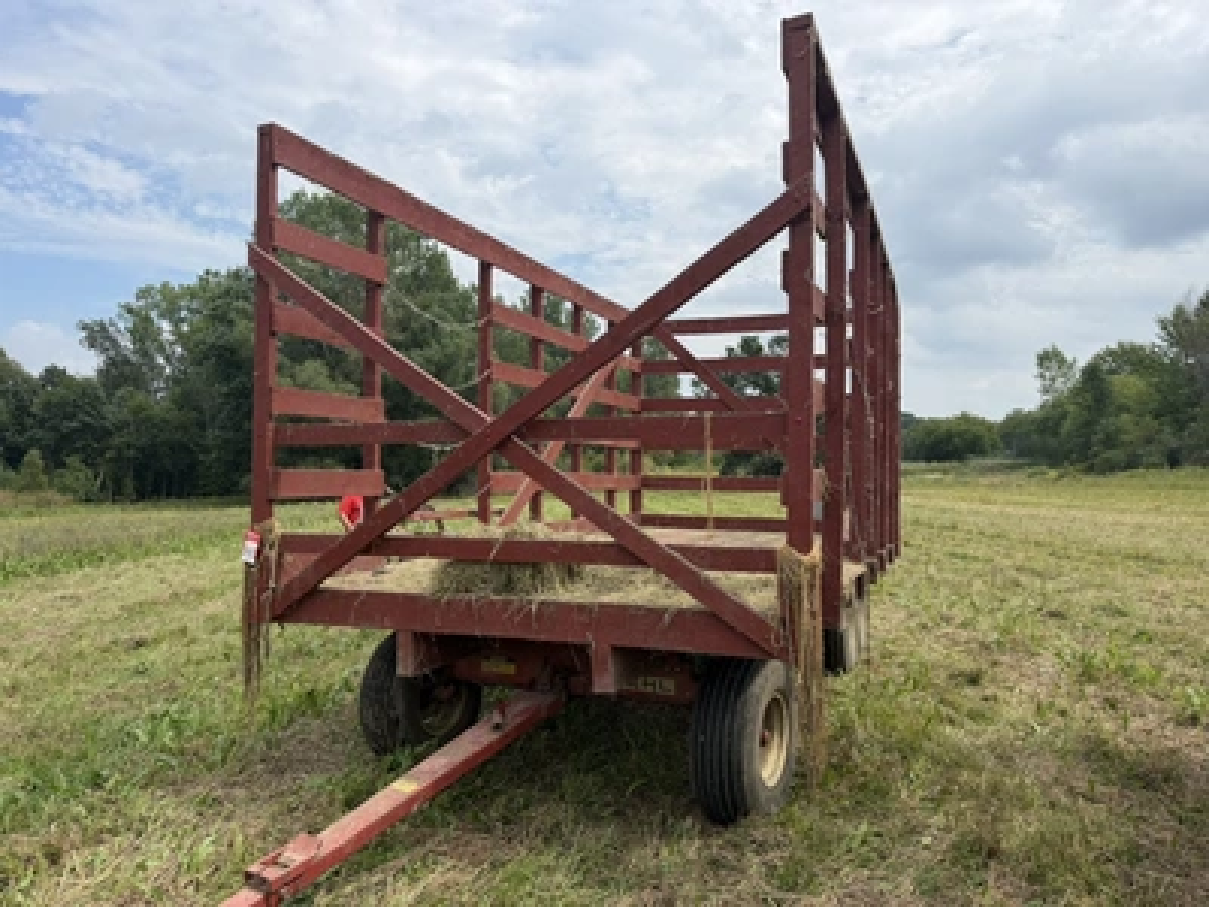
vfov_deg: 56.8
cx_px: 604
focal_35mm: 24
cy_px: 454
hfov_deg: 71.6
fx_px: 838
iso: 80
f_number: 1.78
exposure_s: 1/4673
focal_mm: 6.76
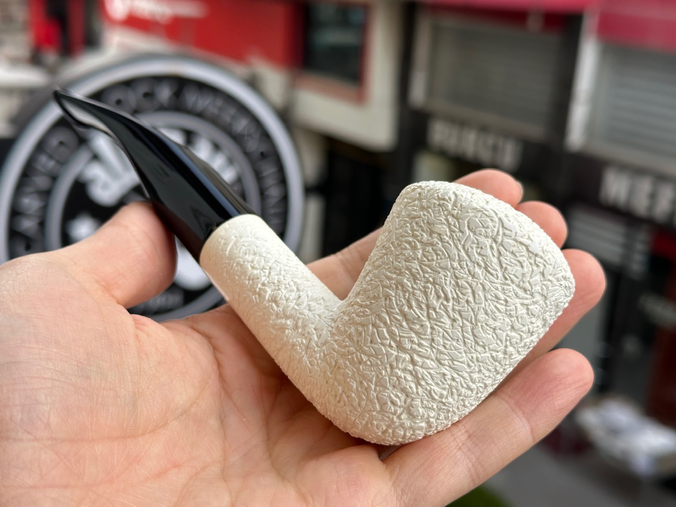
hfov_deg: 39.7
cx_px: 338
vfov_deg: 30.3
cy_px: 254
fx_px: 937
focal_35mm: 48
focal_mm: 6.86
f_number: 1.78
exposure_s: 1/527
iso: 64
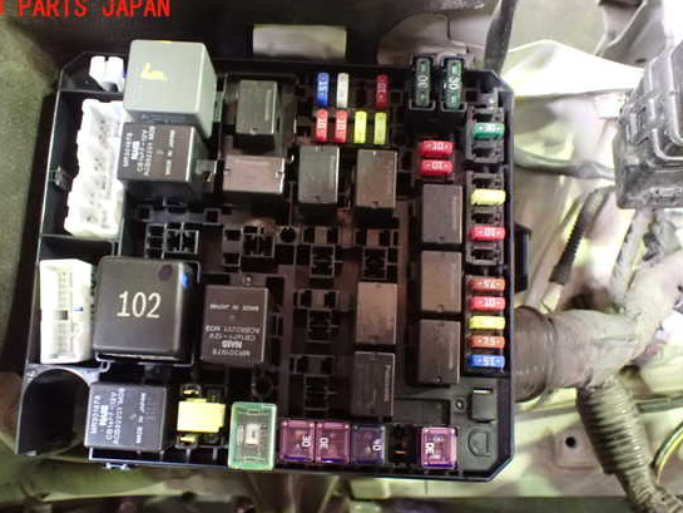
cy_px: 275
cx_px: 318
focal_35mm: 33
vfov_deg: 42.9
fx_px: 651
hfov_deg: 55.3
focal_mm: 5.4
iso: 1600
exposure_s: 1/20
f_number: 2.3
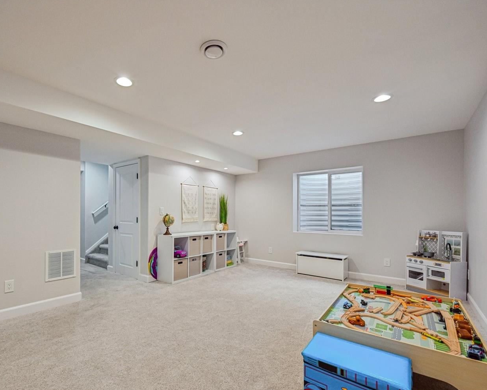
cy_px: 208
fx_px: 245
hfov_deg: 88.7
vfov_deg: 76.9
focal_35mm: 17
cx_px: 199
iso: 280
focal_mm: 14
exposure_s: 1/15
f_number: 8
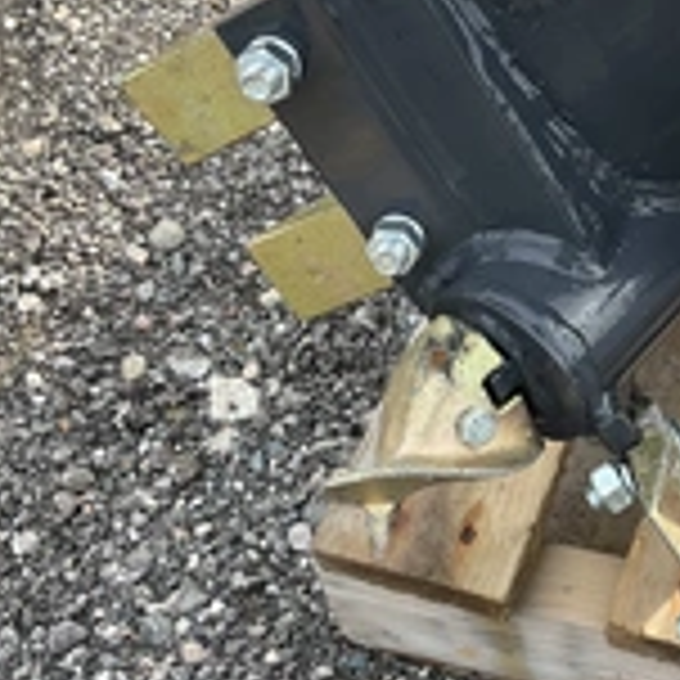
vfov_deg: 25.4
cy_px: 360
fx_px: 1511
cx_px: 689
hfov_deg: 24.2
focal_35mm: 68
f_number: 1.8
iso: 20
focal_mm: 3
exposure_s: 1/172
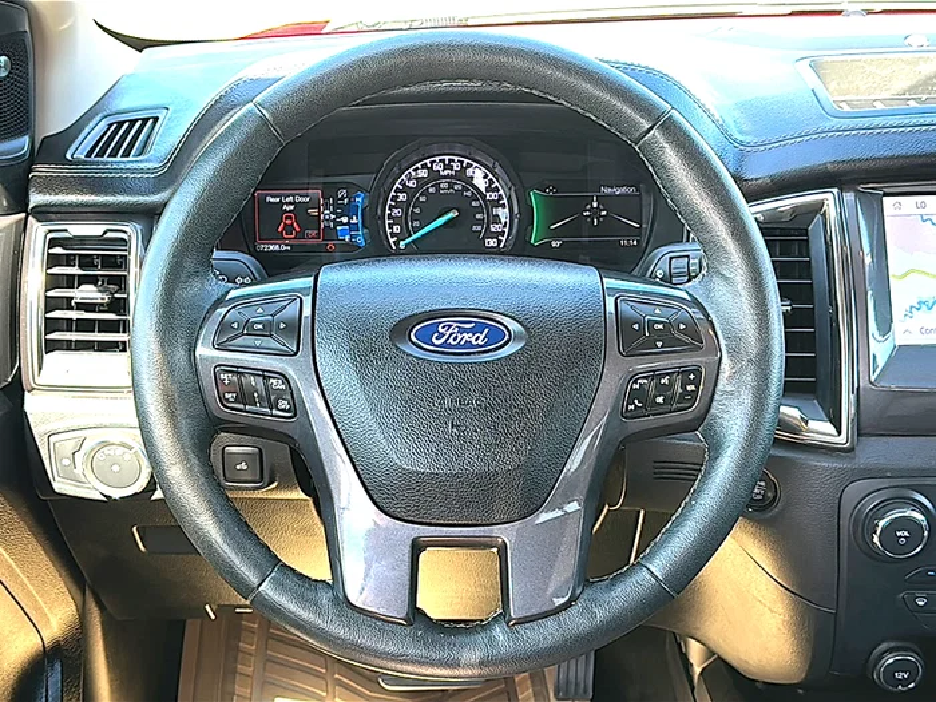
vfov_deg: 32.9
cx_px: 468
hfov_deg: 42.9
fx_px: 1190
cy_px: 351
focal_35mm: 44
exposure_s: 1/98
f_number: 1.78
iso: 64
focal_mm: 6.86
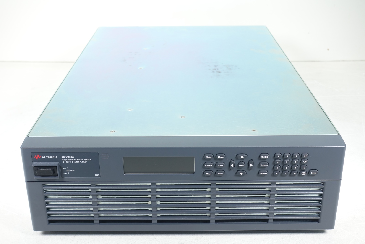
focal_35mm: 51
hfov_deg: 38.9
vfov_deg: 26.5
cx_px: 182
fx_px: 517
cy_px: 122
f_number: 4
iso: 125
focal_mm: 18.7
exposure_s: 1/80
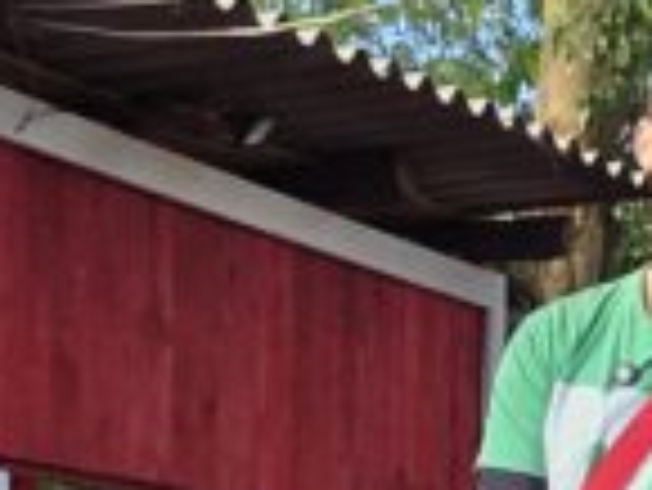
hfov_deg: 12.2
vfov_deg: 9.1
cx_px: 481
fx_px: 3054
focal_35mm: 162
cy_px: 562
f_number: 1.8
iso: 80
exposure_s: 1/1328
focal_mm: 5.4
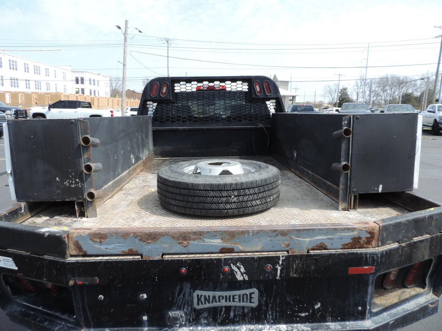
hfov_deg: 71.6
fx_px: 306
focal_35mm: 24
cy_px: 166
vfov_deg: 56.8
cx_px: 221
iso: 80
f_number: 3
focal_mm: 4.3
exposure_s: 1/640
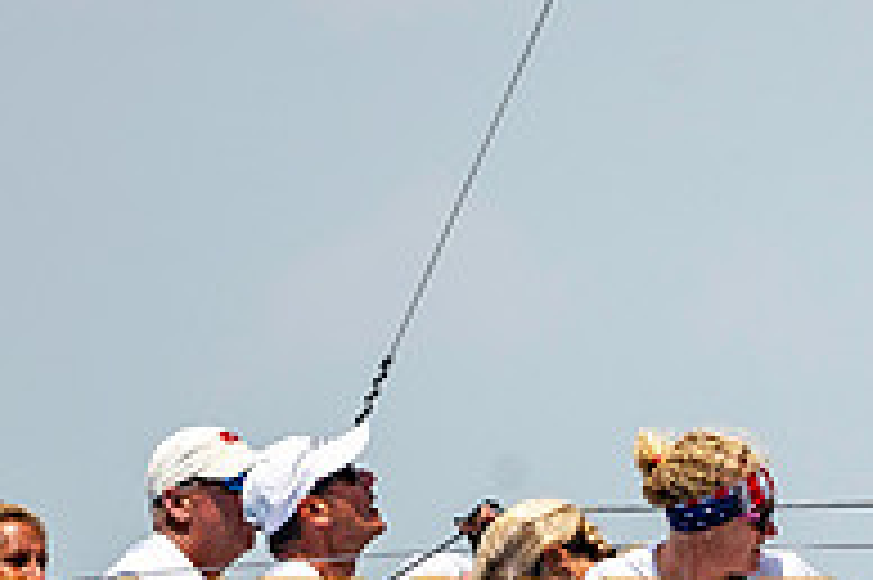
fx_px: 26046
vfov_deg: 1.3
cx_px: 909
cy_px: 611
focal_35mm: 1075
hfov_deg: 1.9
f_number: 5
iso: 400
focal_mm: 360
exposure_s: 1/3200
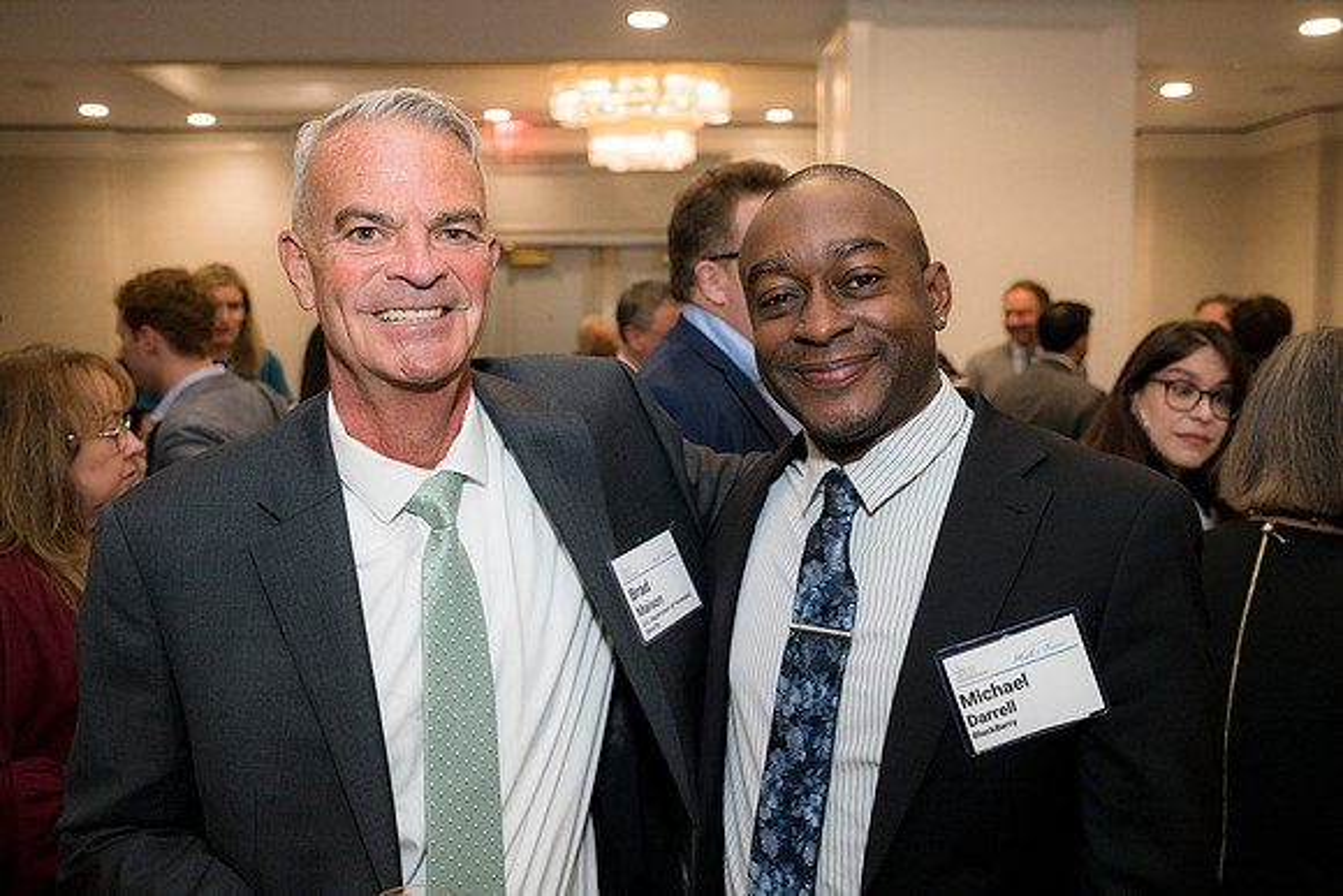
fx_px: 1213
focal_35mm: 32
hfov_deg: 58.0
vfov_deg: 40.6
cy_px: 448
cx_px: 672
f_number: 4
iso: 800
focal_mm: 32.5
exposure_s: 1/125
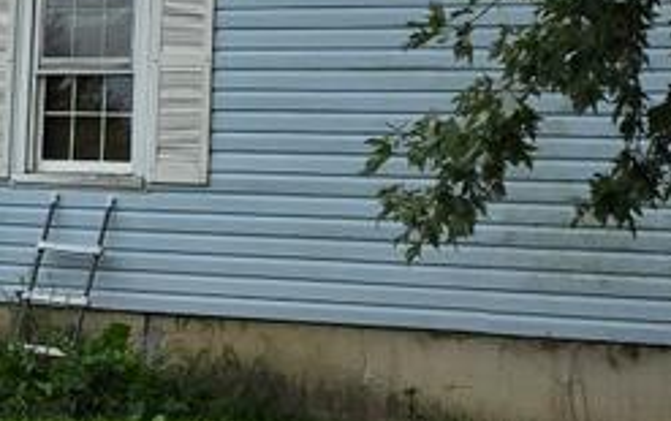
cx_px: -310
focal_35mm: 142
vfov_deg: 9.2
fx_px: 2600
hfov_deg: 13.9
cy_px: -5
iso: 80
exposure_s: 1/2122
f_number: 1.7
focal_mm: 6.3
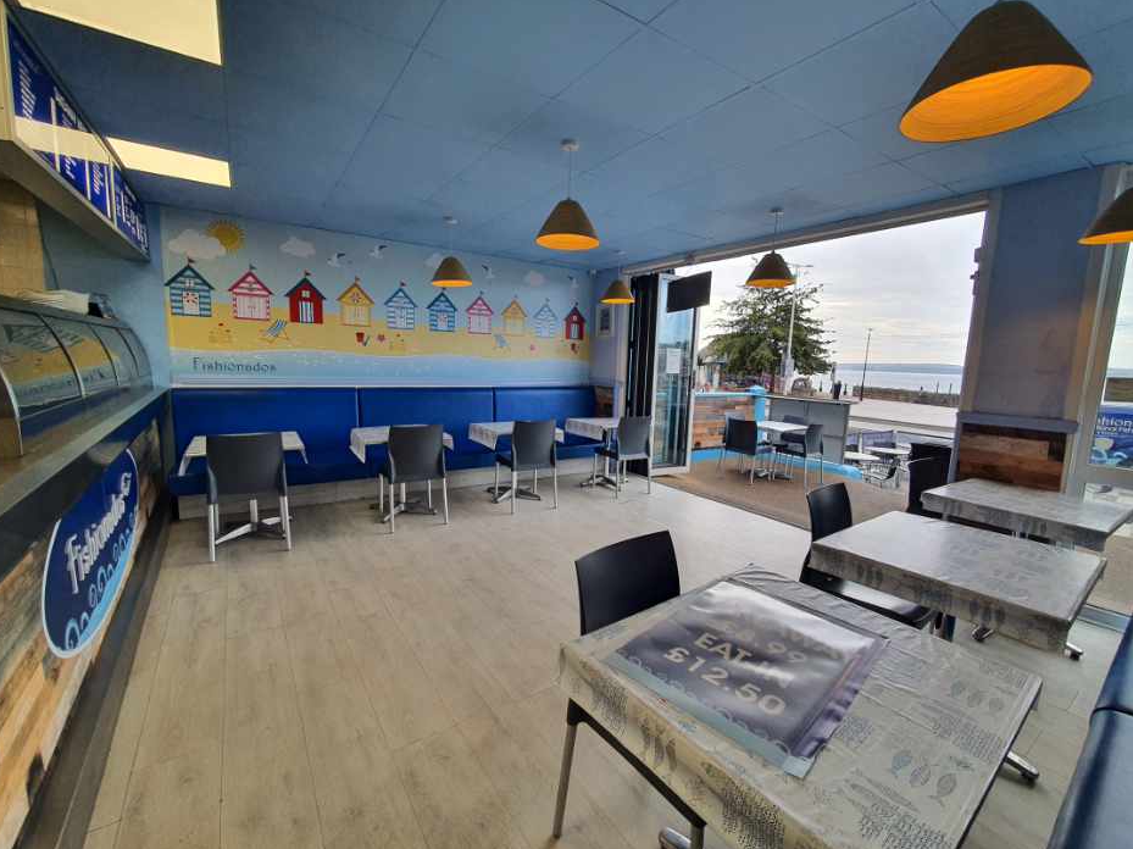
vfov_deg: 85.6
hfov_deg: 102.1
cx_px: 574
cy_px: 414
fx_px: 458
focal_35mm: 14
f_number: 2.2
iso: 50
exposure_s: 1/145
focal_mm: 1.8
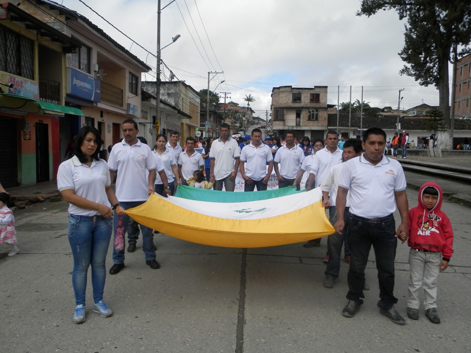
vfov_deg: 49.7
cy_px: 176
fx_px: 381
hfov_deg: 63.5
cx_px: 236
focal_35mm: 28
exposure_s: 1/1600
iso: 80
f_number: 3.2
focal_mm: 5
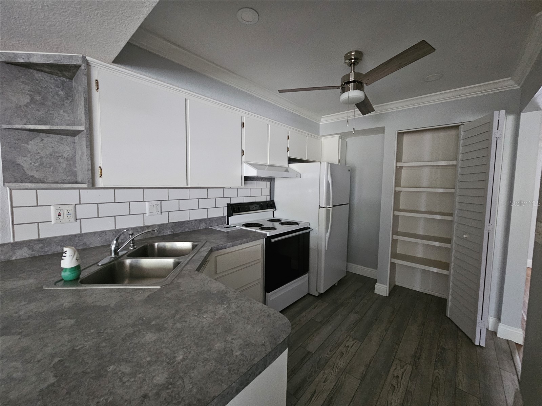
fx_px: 204
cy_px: 203
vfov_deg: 89.9
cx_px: 271
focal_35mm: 13
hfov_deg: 106.2
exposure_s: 1/24
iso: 800
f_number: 2.2
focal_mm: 2.2
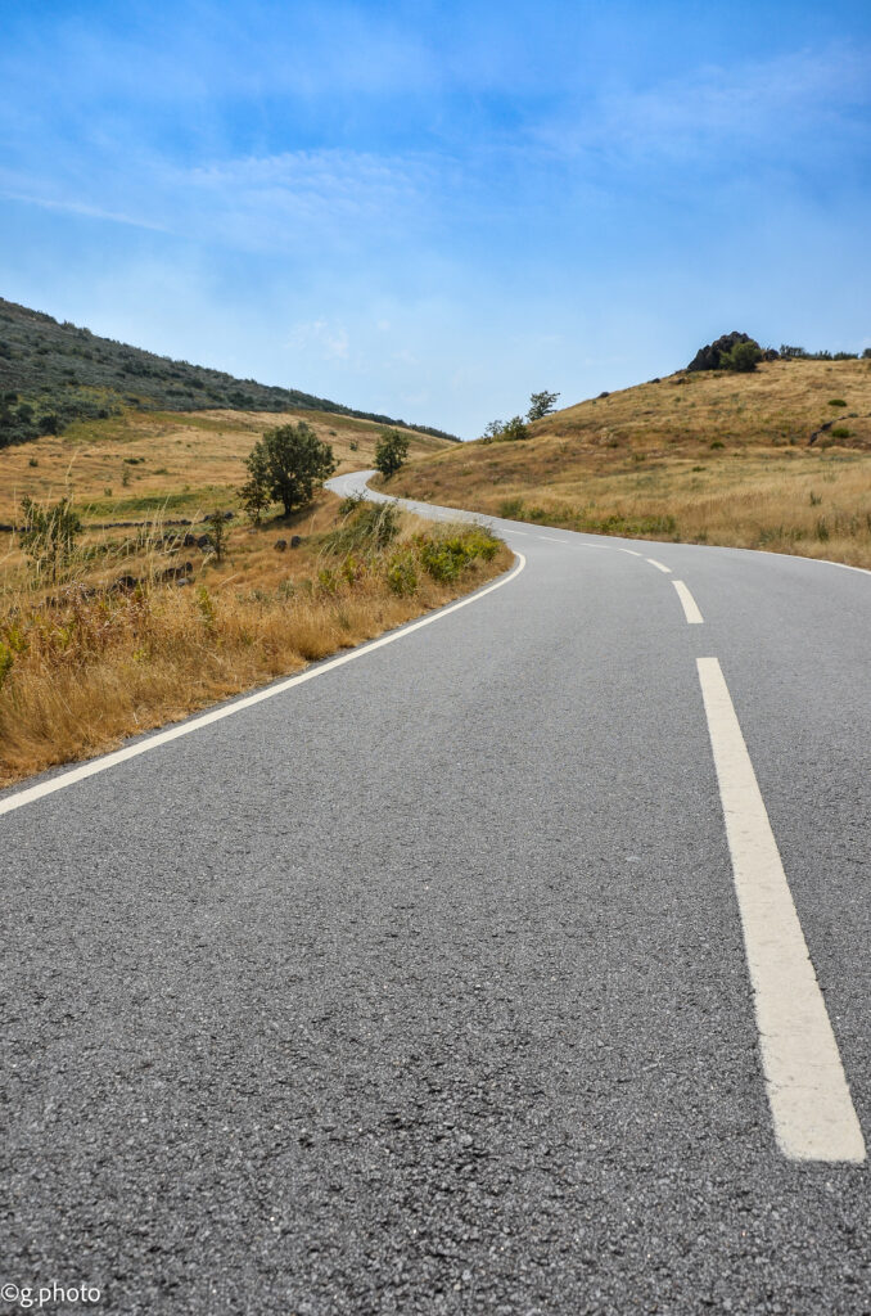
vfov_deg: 67.5
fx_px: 984
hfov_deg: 47.7
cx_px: 436
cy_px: 658
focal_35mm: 27
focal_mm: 18
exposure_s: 1/800
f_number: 7.1
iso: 100
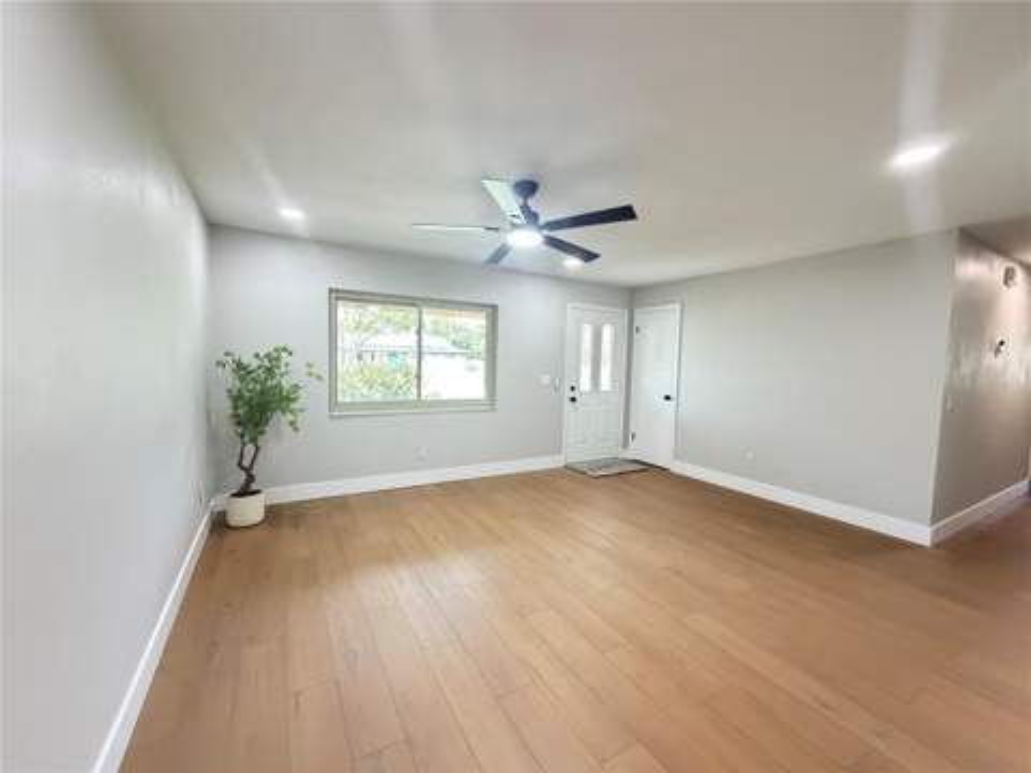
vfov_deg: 85.7
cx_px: 516
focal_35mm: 14
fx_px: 417
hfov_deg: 102.1
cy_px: 386
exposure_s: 1/60
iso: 640
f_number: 2.2
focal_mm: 2.22
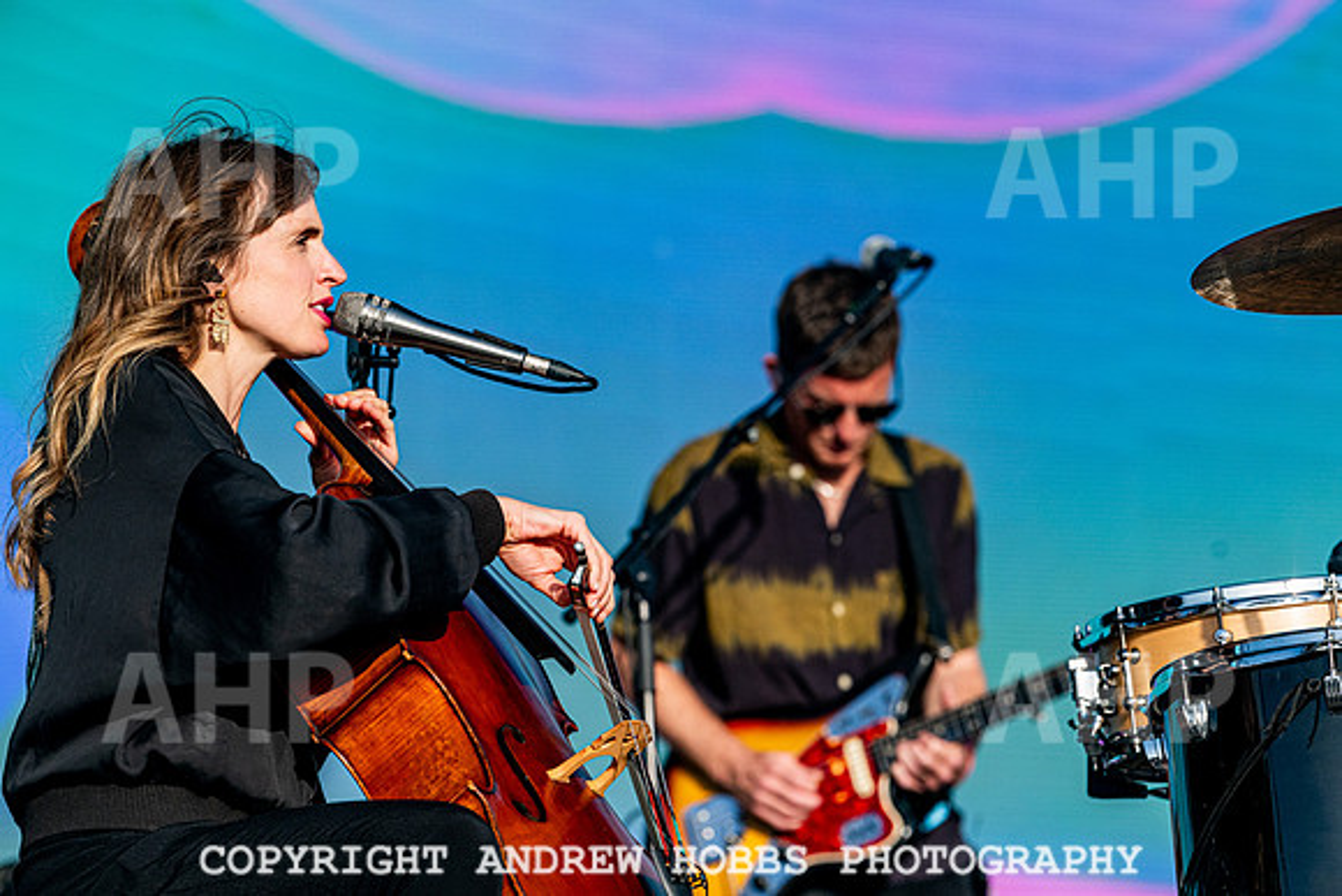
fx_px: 7084
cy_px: 448
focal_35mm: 190
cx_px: 671
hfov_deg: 10.8
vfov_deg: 7.2
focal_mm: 190
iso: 320
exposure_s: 1/5000
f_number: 5
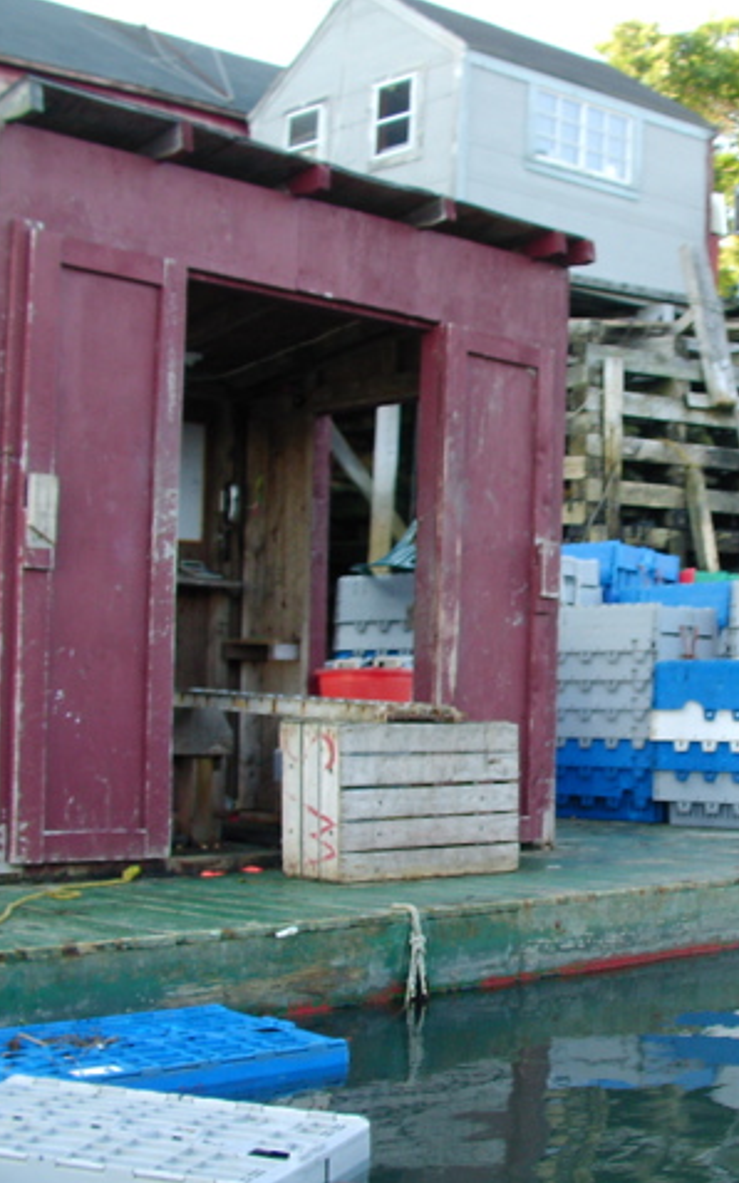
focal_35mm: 54
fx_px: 1741
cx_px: 590
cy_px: 590
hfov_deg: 23.6
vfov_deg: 37.5
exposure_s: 1/61
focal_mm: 5.8
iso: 50
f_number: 3.5
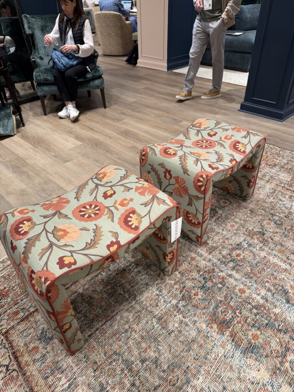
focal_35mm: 24
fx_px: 272
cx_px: 147
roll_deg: +2.4
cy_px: 196
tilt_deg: -35.7
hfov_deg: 56.8
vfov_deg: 71.6
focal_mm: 6.76
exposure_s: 1/60
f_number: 1.78
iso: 125
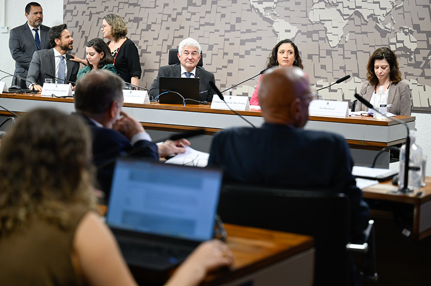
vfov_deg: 18.4
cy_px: 143
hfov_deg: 27.4
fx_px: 884
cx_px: 216
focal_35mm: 74
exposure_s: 1/160
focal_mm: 74
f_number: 2.8
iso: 1600
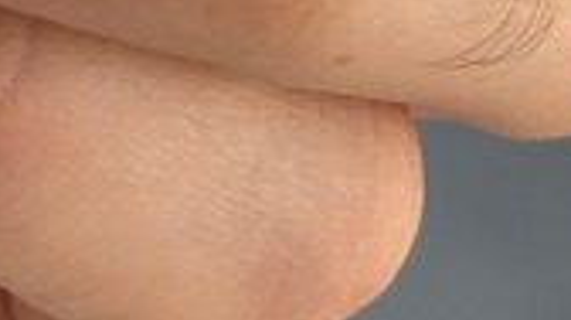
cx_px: -88
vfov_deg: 2.9
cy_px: -957
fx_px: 6033
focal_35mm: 399
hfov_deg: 5.4
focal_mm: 6.86
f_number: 1.78
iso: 64
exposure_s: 1/503
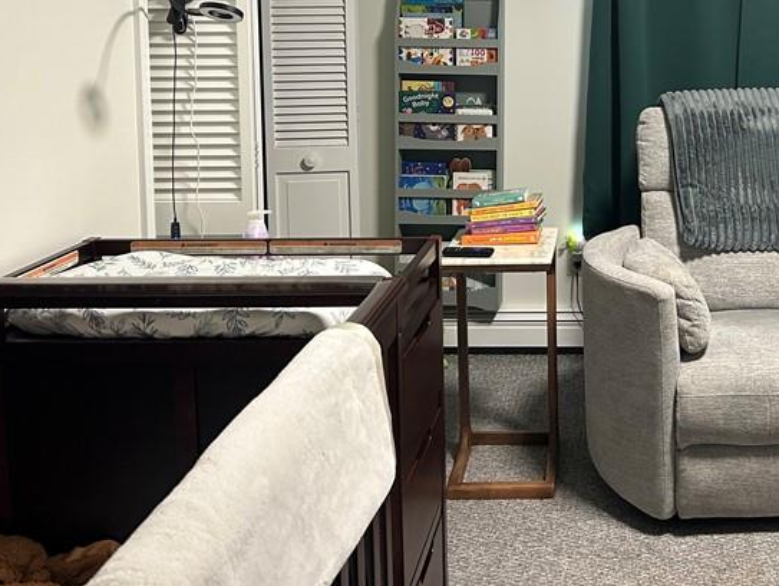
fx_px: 1103
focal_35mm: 49
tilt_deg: -5.3
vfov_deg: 29.0
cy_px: 115
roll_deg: -0.1
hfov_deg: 38.0
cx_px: 578
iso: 160
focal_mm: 5.7
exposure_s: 1/60
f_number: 1.5
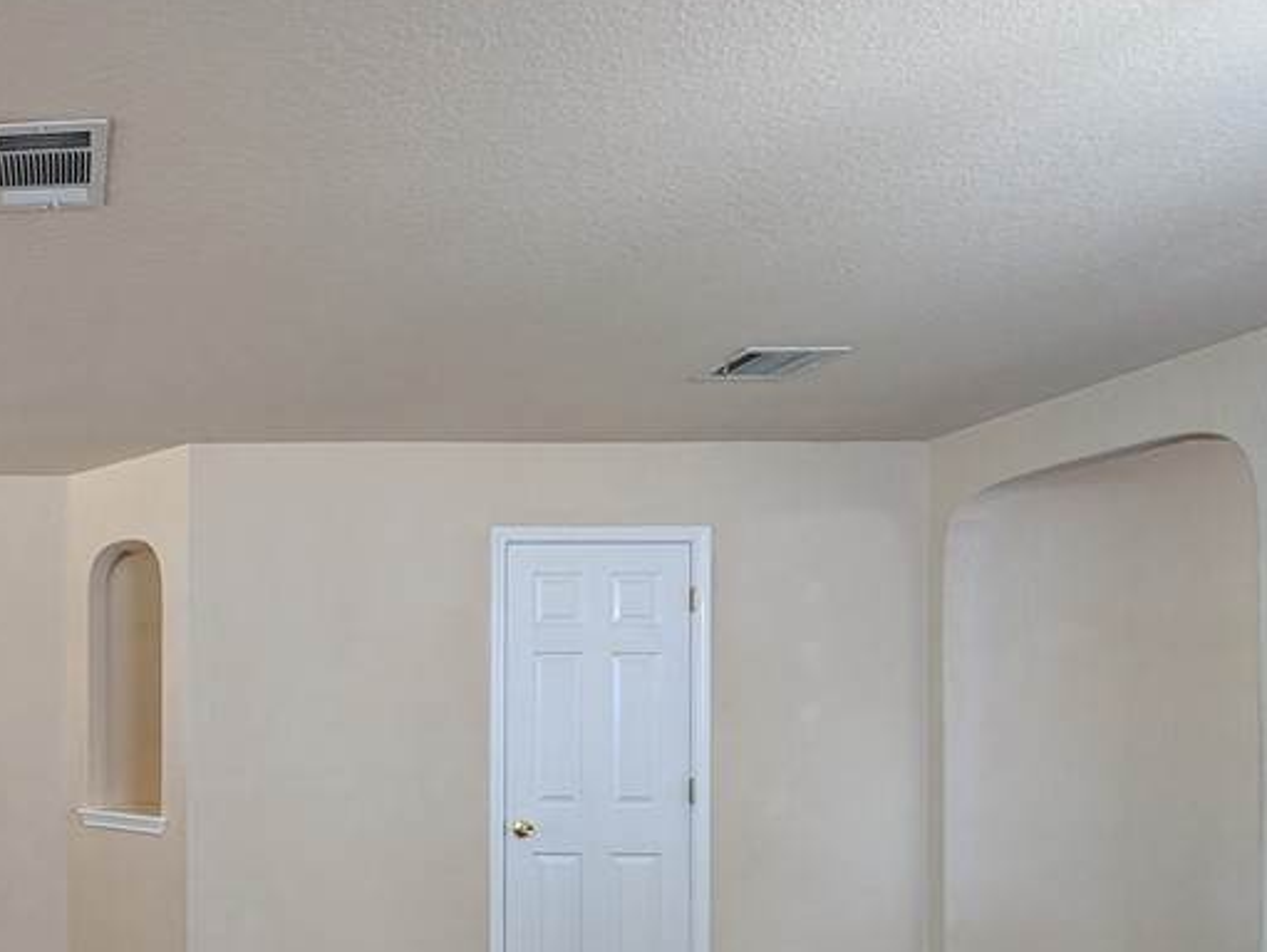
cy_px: 721
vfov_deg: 54.1
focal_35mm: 24
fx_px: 879
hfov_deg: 56.3
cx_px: 24
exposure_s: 1/40
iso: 76
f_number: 1.7
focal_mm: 2.02
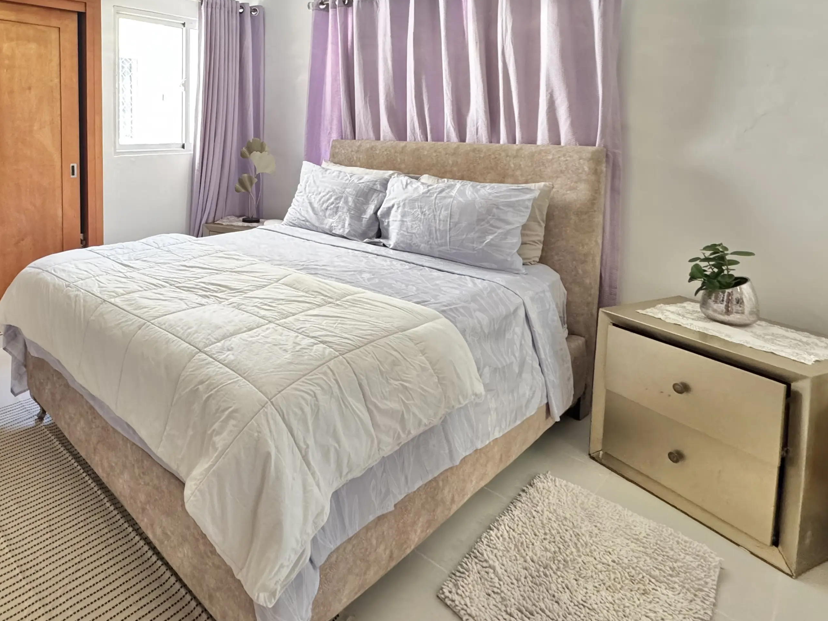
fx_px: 526
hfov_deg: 72.0
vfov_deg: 58.2
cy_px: 161
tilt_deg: -4.2
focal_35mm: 22
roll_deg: -1.0
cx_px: 224
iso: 400
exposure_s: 1/60
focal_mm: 2.22
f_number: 2.2
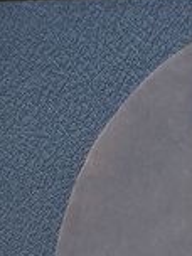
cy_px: 583
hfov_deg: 11.6
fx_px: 895
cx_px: 310
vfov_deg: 13.0
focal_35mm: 121
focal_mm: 5.56
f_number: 1.8
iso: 110
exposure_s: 1/120
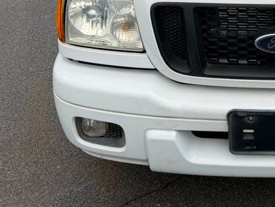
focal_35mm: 63
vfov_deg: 21.2
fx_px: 501
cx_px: 272
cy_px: -61
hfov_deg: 28.8
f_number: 1.78
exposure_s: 1/3953
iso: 80
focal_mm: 6.76
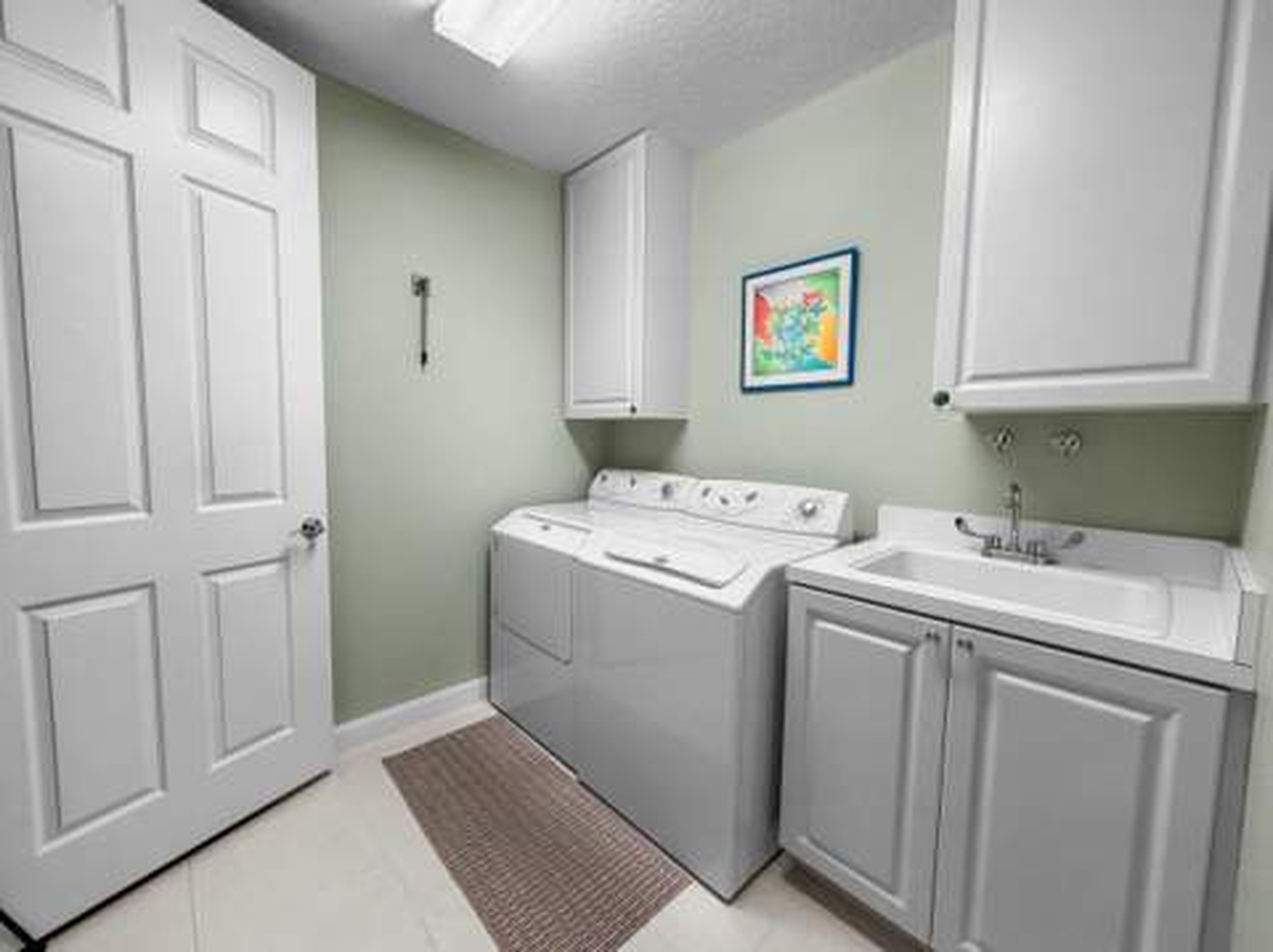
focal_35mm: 14
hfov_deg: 102.1
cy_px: 476
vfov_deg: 85.6
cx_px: 636
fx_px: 514
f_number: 2.2
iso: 200
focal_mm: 2.22
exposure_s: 1/120
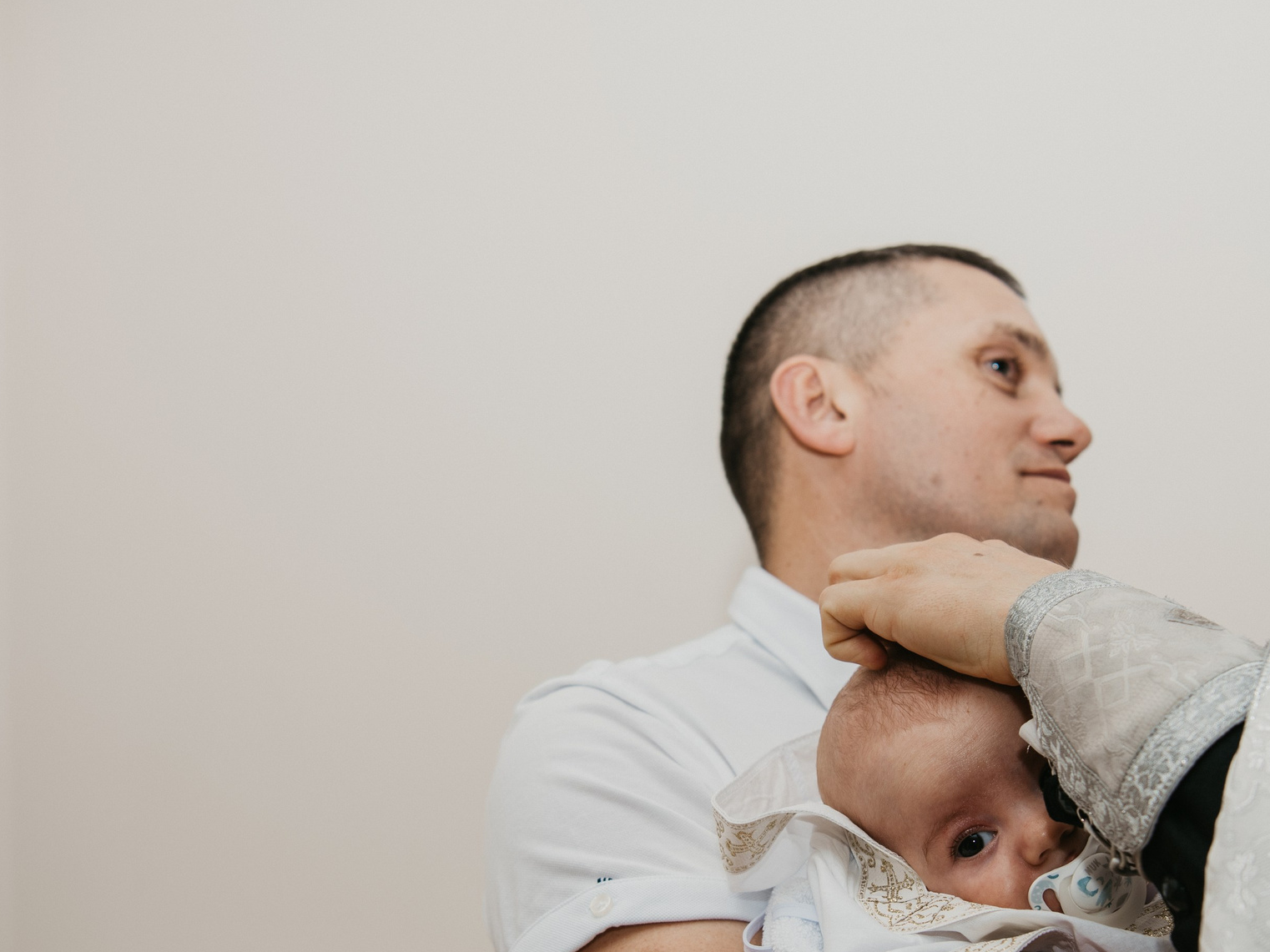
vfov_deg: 26.3
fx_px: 2018
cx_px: 735
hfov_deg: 34.9
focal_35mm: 55
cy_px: 683
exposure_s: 1/160
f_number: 4
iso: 100
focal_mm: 34
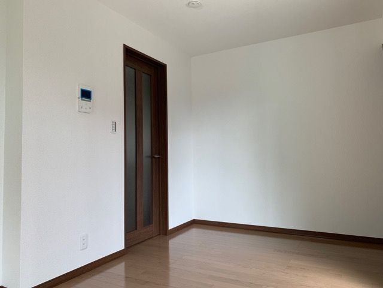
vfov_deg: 53.1
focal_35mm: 26
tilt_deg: +1.6
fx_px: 288
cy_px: 144
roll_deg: +0.9
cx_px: 192
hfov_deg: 67.3
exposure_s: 1/121
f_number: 1.8
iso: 64
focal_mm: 4.25
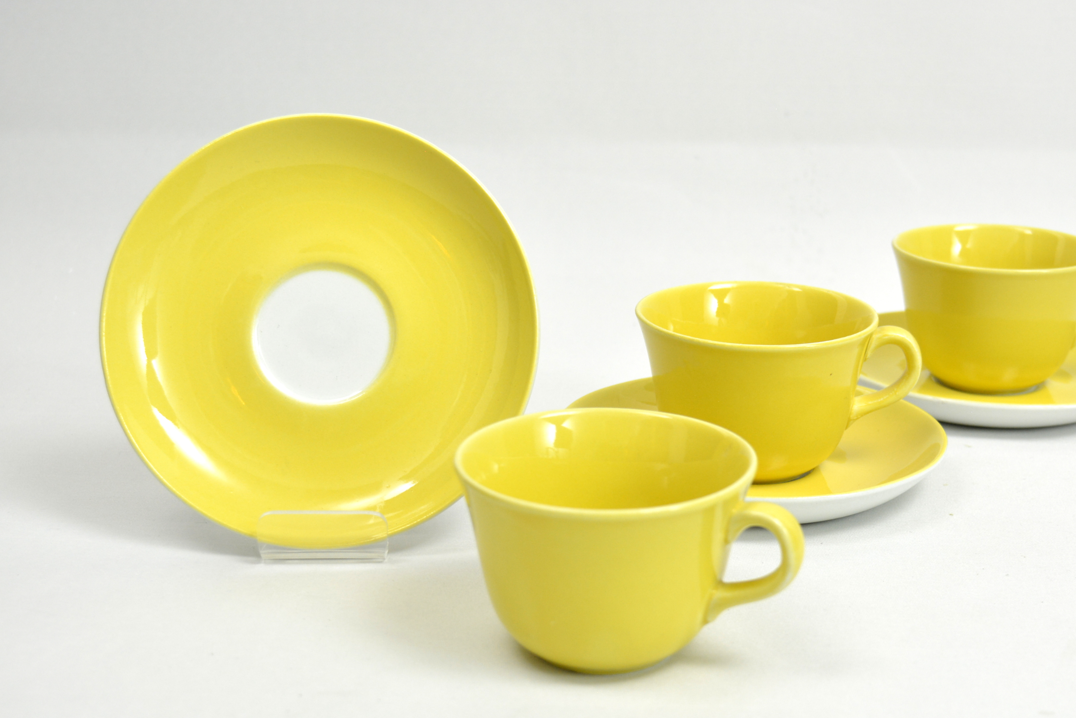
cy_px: 398
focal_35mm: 62
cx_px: 626
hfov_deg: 32.3
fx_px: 1853
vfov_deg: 21.9
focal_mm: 30
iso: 400
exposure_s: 1/6
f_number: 5.6
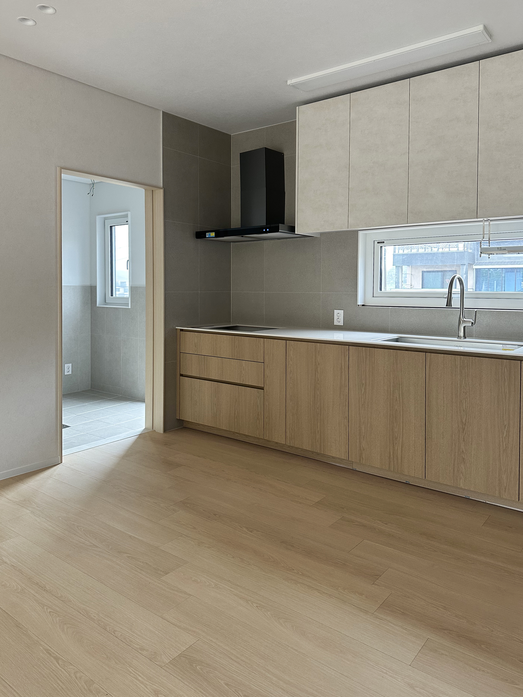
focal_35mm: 24
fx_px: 483
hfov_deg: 56.8
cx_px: 262
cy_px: 348
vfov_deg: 71.6
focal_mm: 6.86
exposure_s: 1/70
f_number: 1.78
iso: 250
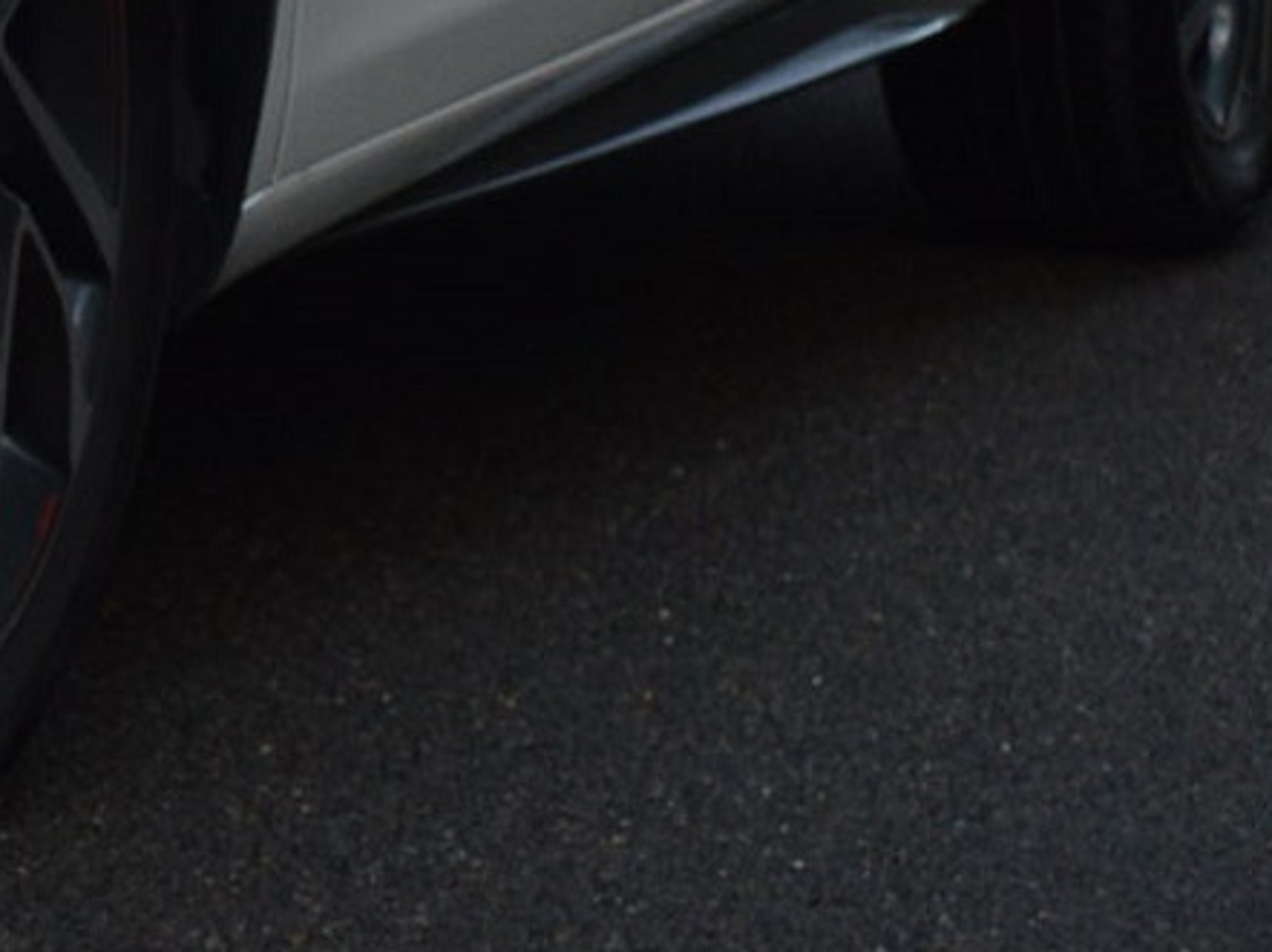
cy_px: -601
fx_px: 7786
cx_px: -872
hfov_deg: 9.0
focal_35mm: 212
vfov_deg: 6.9
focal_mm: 26
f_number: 5.6
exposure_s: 1/125
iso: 280
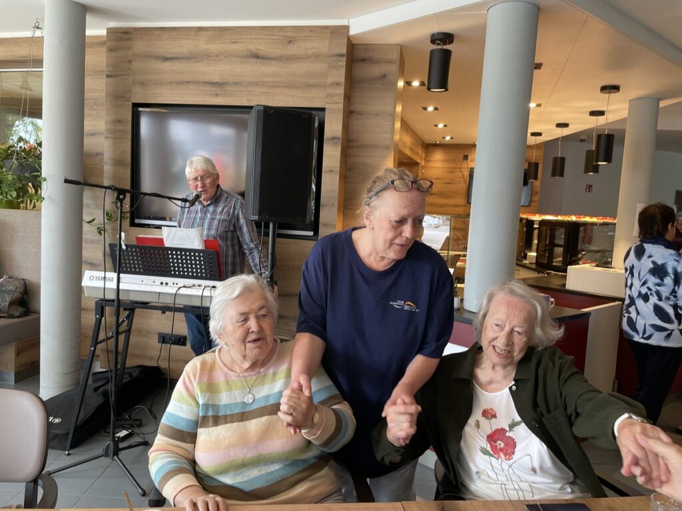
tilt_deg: -4.7
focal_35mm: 26
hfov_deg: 67.3
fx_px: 512
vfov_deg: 53.1
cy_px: 256
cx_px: 341
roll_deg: -3.0
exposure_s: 1/100
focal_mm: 4.2
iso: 125
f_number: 1.6
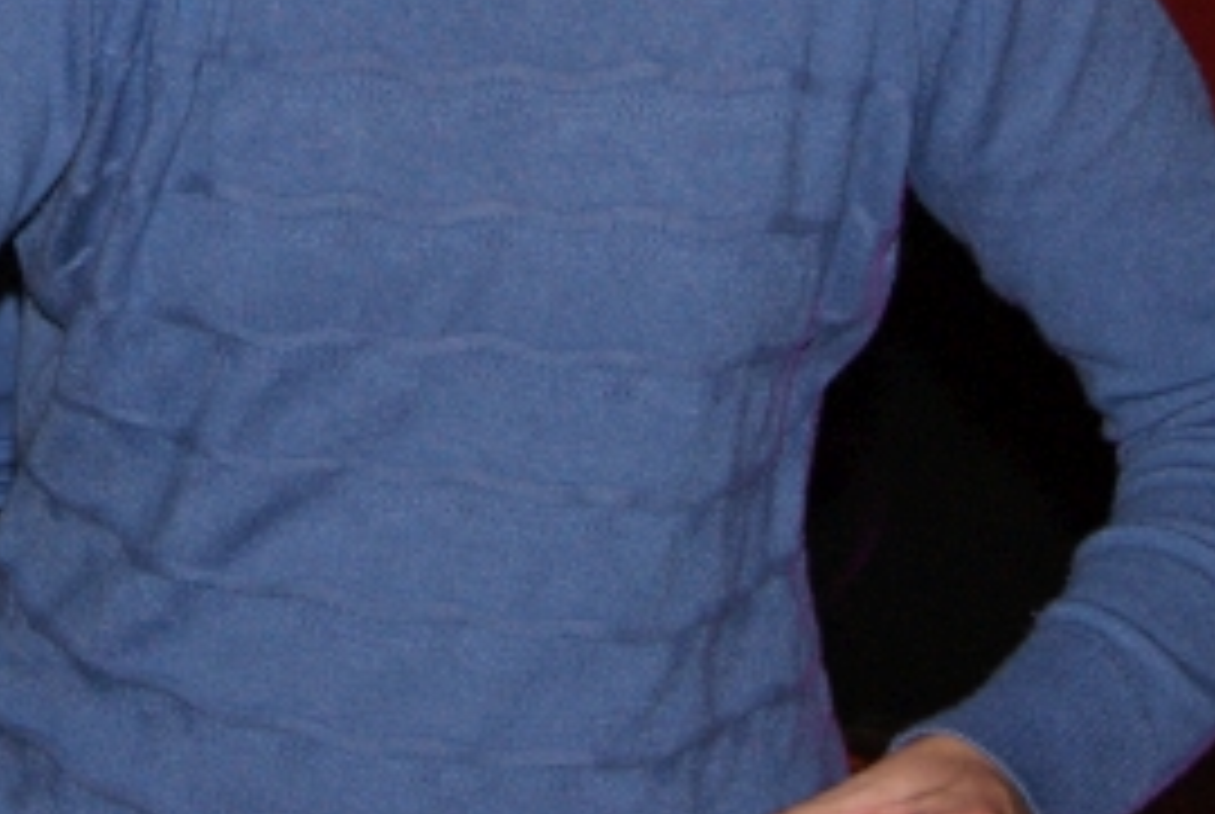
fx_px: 5256
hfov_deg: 13.0
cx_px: -32
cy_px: -306
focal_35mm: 155
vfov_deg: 8.7
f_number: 5.6
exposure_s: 1/60
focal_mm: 35
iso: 400
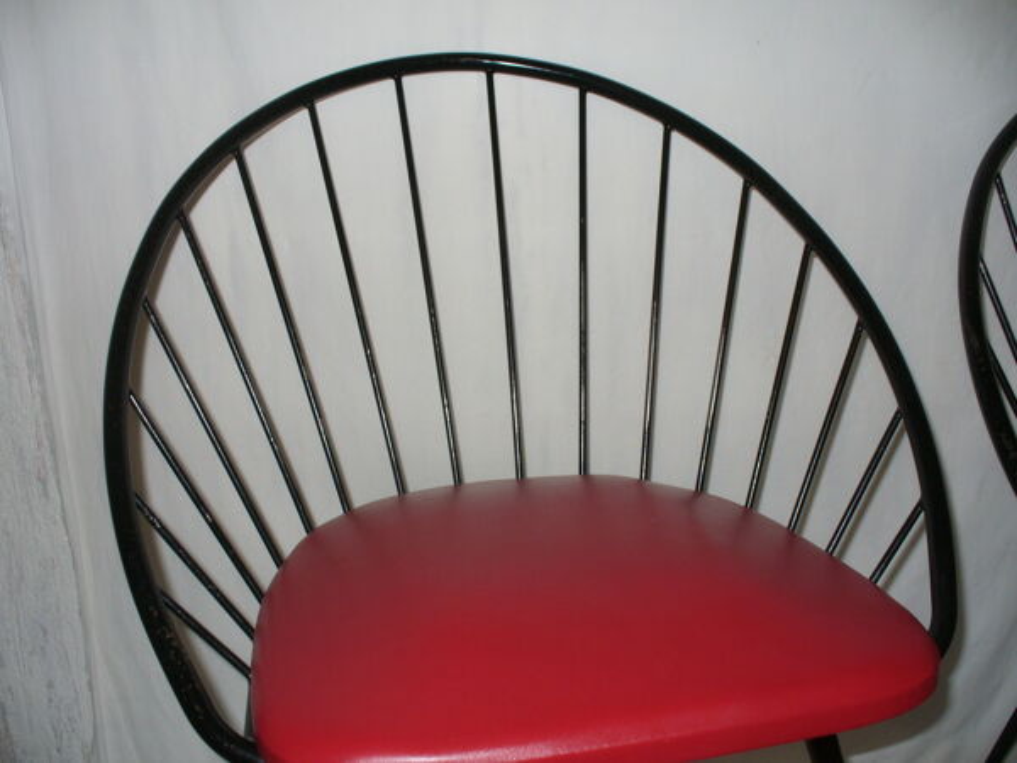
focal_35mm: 37
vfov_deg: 38.7
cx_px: 508
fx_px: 1087
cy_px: 382
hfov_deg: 50.1
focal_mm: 6.1
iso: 100
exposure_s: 1/30
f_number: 2.8
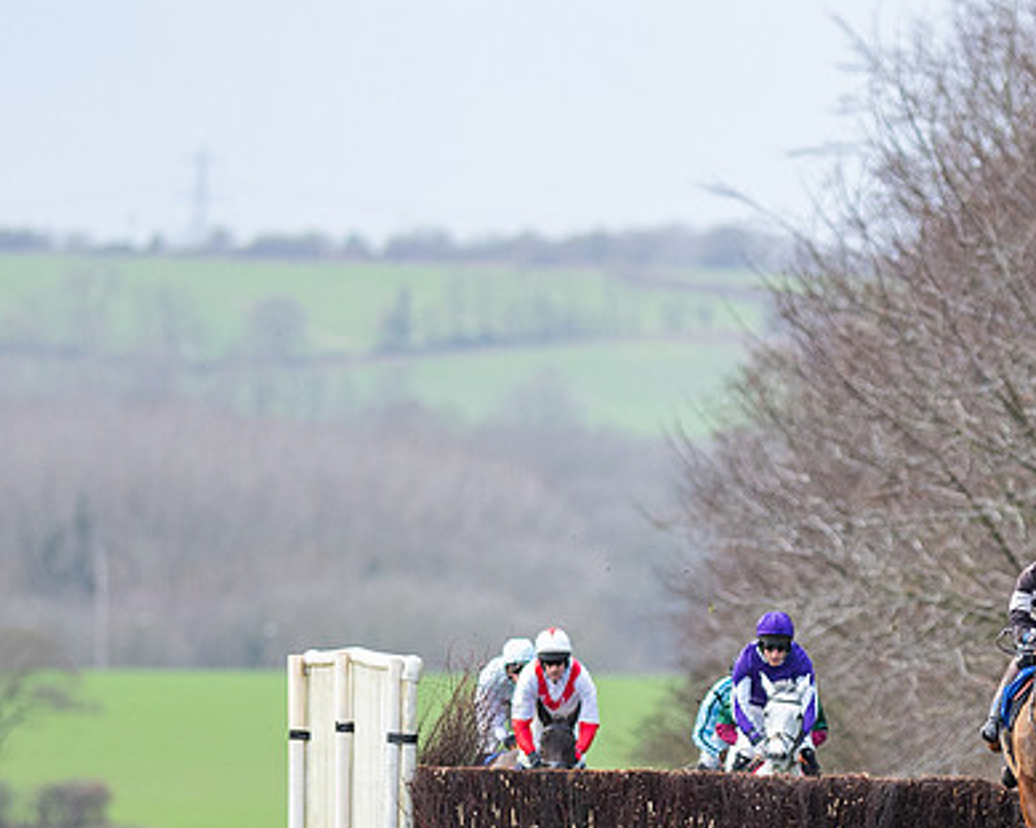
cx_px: 968
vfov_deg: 1.7
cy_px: 718
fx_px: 27772
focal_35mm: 906
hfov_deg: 2.1
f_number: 4
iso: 1000
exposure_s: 1/1250
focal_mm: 300
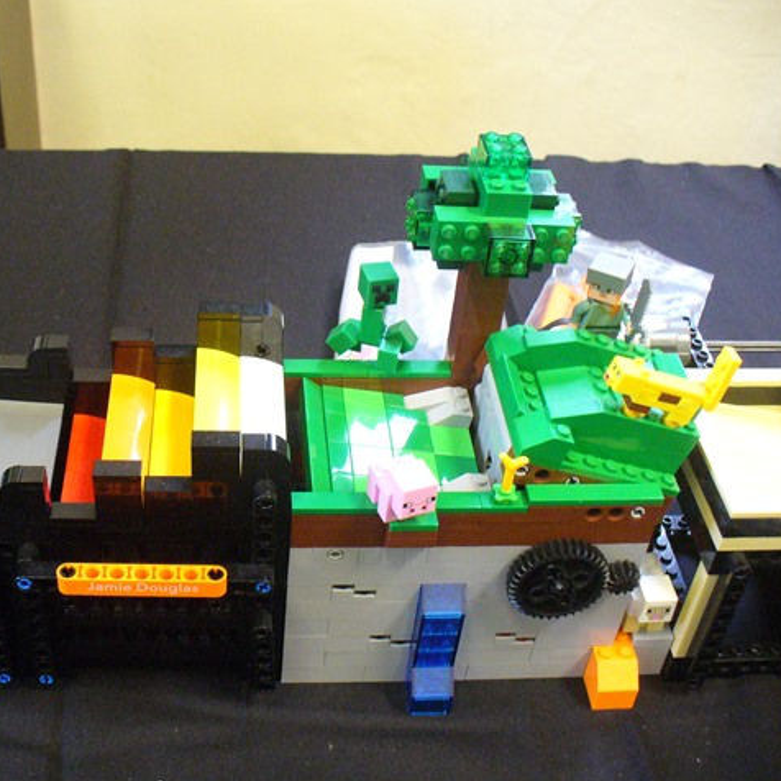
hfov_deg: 38.0
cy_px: 390
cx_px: 272
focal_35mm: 44
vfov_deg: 38.3
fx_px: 1123
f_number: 2.8
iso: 400
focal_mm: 6.1
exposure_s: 1/25
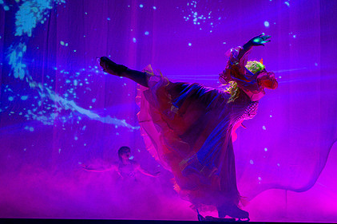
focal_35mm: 66
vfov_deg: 20.6
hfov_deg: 30.4
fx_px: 618
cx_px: 213
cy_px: 122
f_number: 2.8
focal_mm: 48
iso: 2500
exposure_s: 1/320
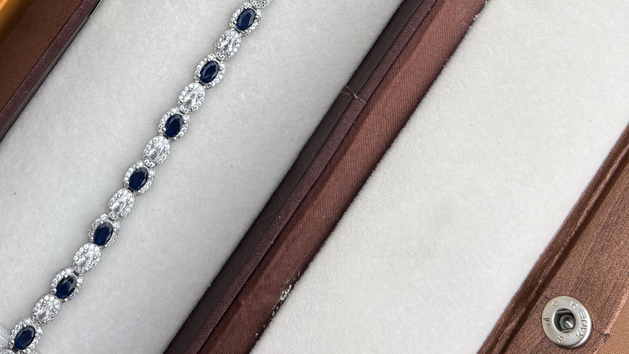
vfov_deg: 23.6
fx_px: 784
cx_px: 269
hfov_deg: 43.6
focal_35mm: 47
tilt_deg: -85.9
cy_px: -53
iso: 40
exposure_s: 1/207
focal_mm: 5.96
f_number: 1.6
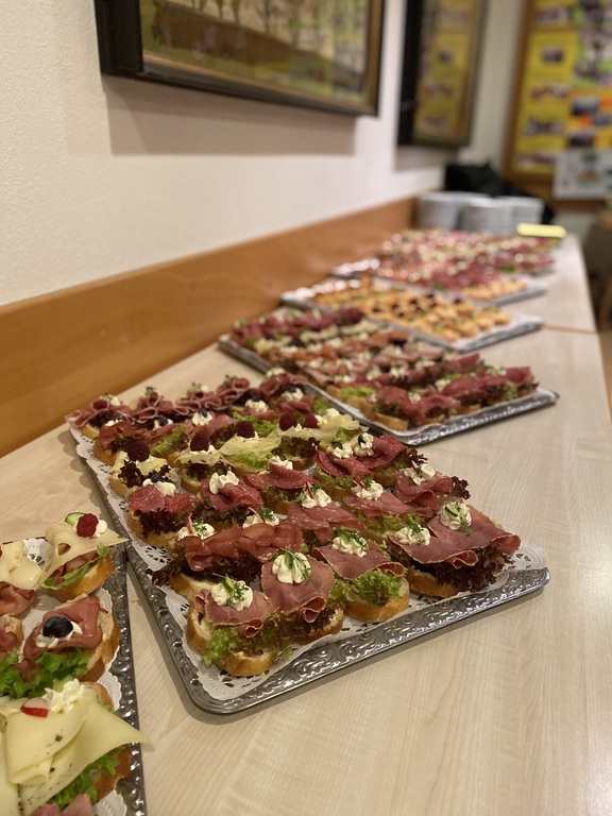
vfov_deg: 67.3
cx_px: 306
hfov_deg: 53.1
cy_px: 408
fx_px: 613
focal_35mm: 26
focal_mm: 4.25
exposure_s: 1/50
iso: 320
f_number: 1.8
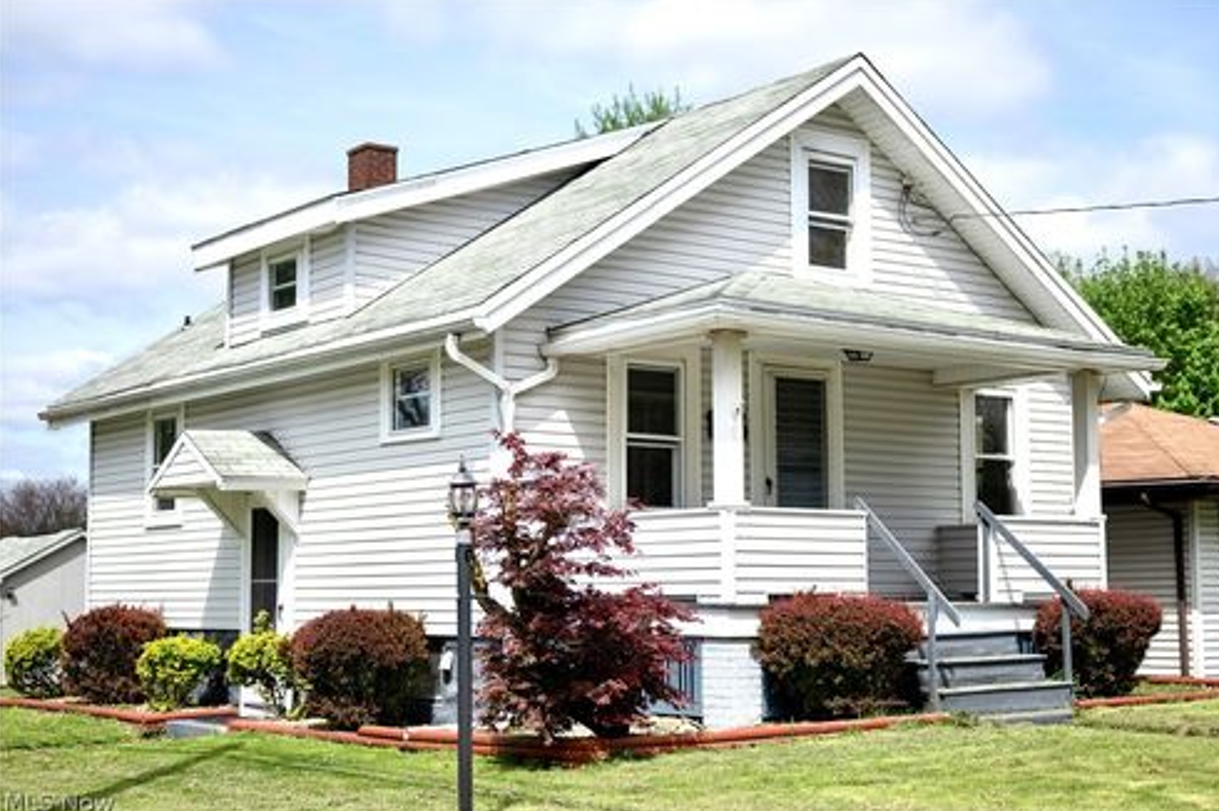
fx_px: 1726
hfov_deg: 38.9
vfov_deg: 26.4
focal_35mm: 51
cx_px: 619
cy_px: 407
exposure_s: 1/2000
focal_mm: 50
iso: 32
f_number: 1.8
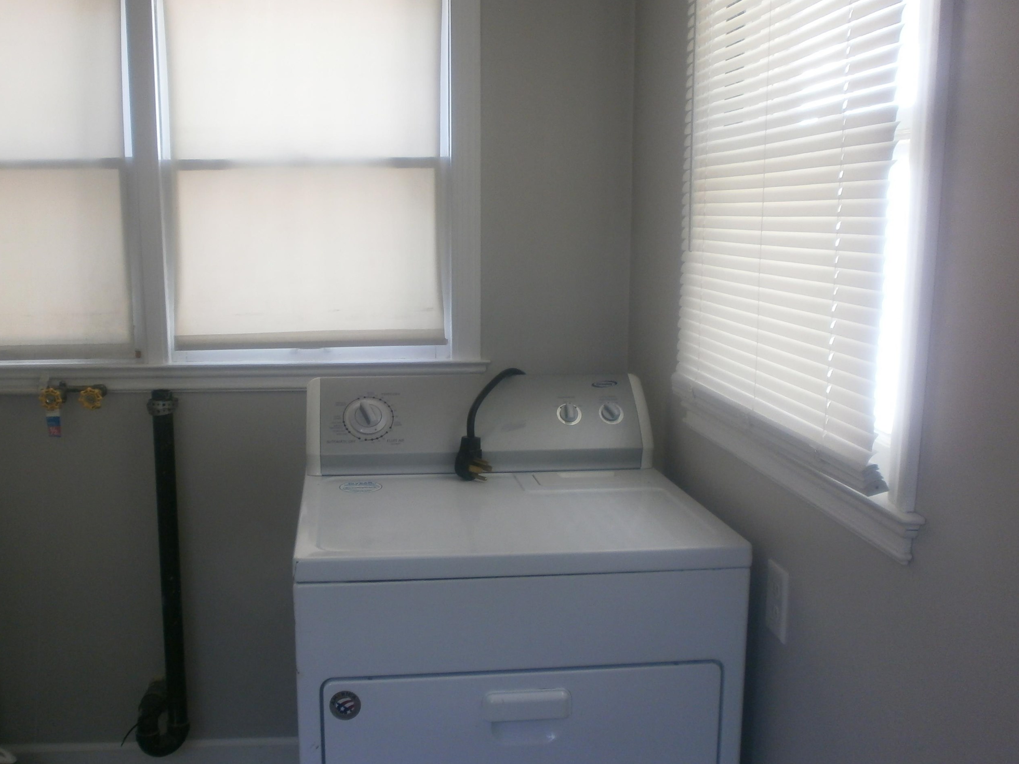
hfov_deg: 55.0
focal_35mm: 33
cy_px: 380
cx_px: 414
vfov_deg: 42.9
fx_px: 971
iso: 100
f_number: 2.9
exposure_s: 1/40
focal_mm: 4.8
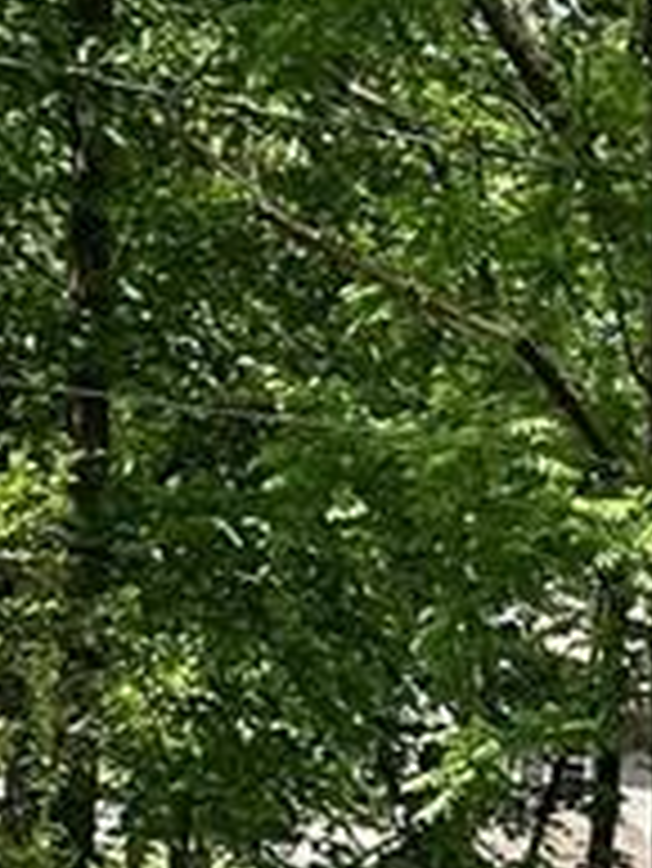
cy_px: 1205
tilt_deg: -6.6
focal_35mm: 207
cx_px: 211
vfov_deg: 9.3
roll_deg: -2.7
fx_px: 5193
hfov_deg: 7.2
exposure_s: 1/1289
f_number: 1.6
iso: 32
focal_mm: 4.2
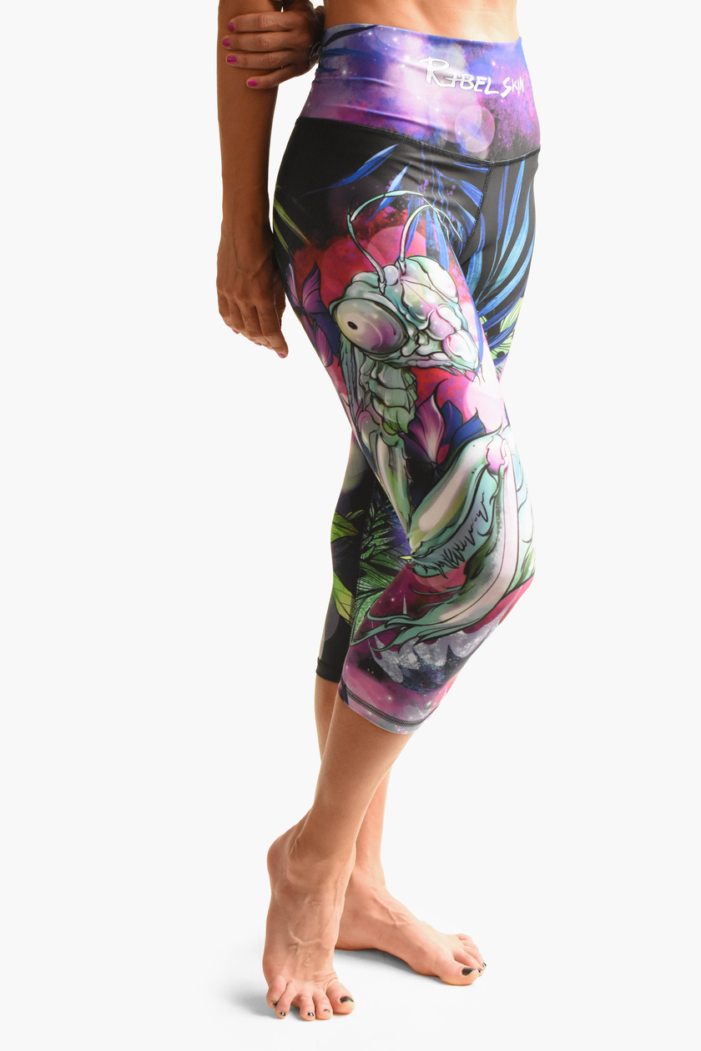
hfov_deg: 18.2
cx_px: 350
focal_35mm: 75
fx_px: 2190
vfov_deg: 27.0
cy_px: 526
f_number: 4.5
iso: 2500
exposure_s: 1/400
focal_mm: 50
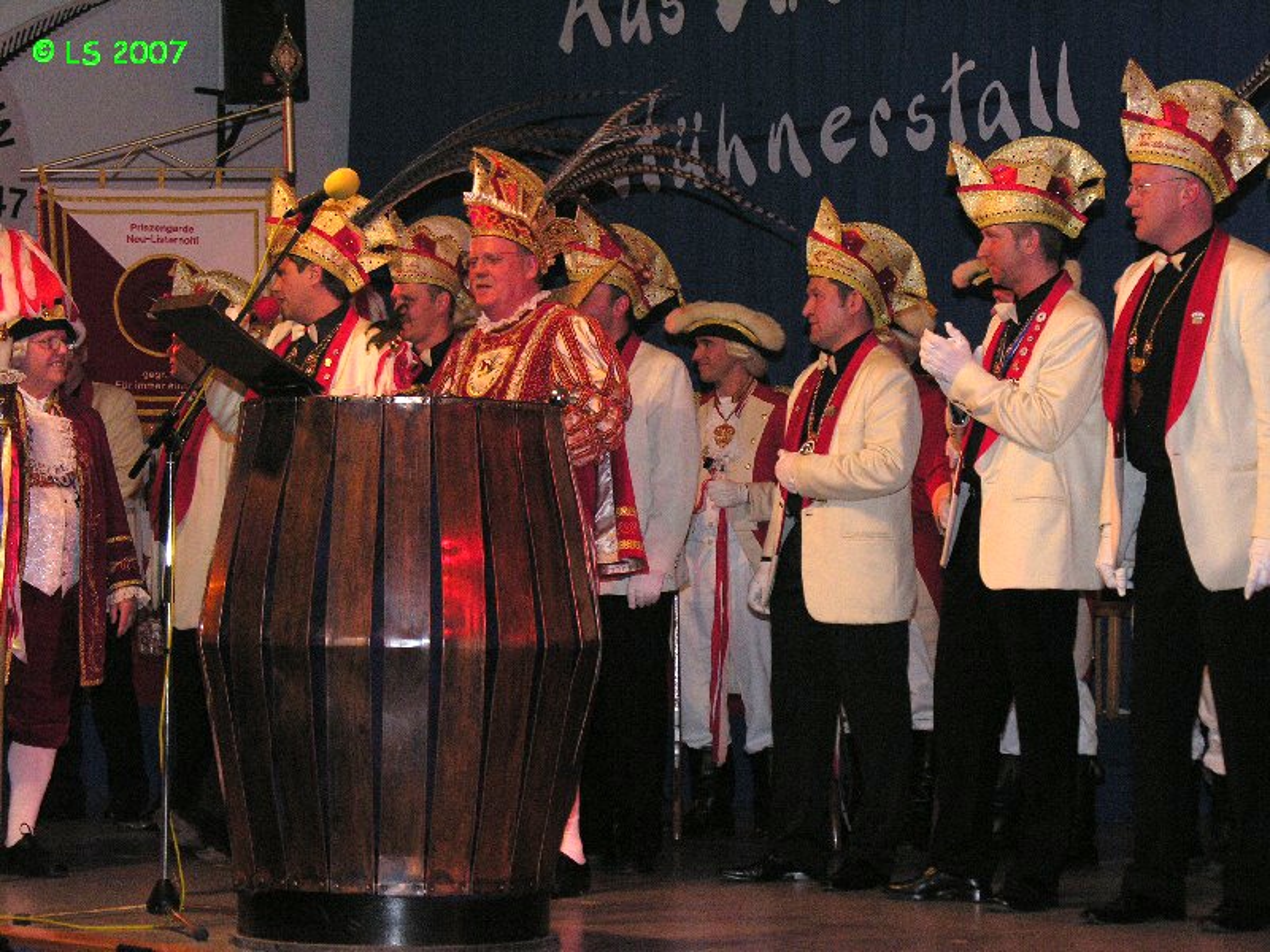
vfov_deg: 15.7
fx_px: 3449
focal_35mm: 94
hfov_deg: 20.9
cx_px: 635
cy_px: 476
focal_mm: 24
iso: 200
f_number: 4
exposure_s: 1/60.1
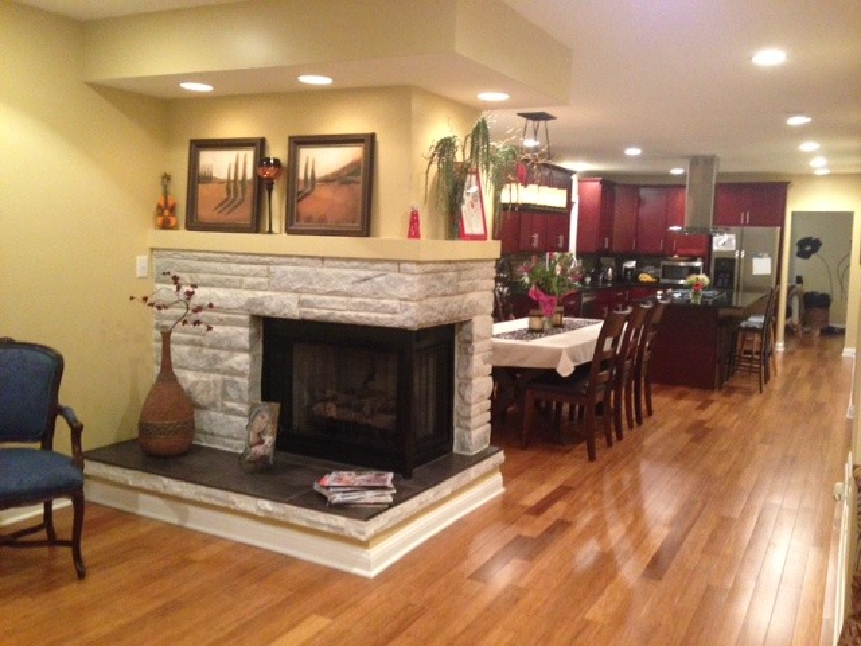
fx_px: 821
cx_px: 430
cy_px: 323
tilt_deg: -3.8
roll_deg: -1.6
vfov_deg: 42.9
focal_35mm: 33
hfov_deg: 55.4
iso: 400
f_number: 2.4
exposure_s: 1/20
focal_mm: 4.12
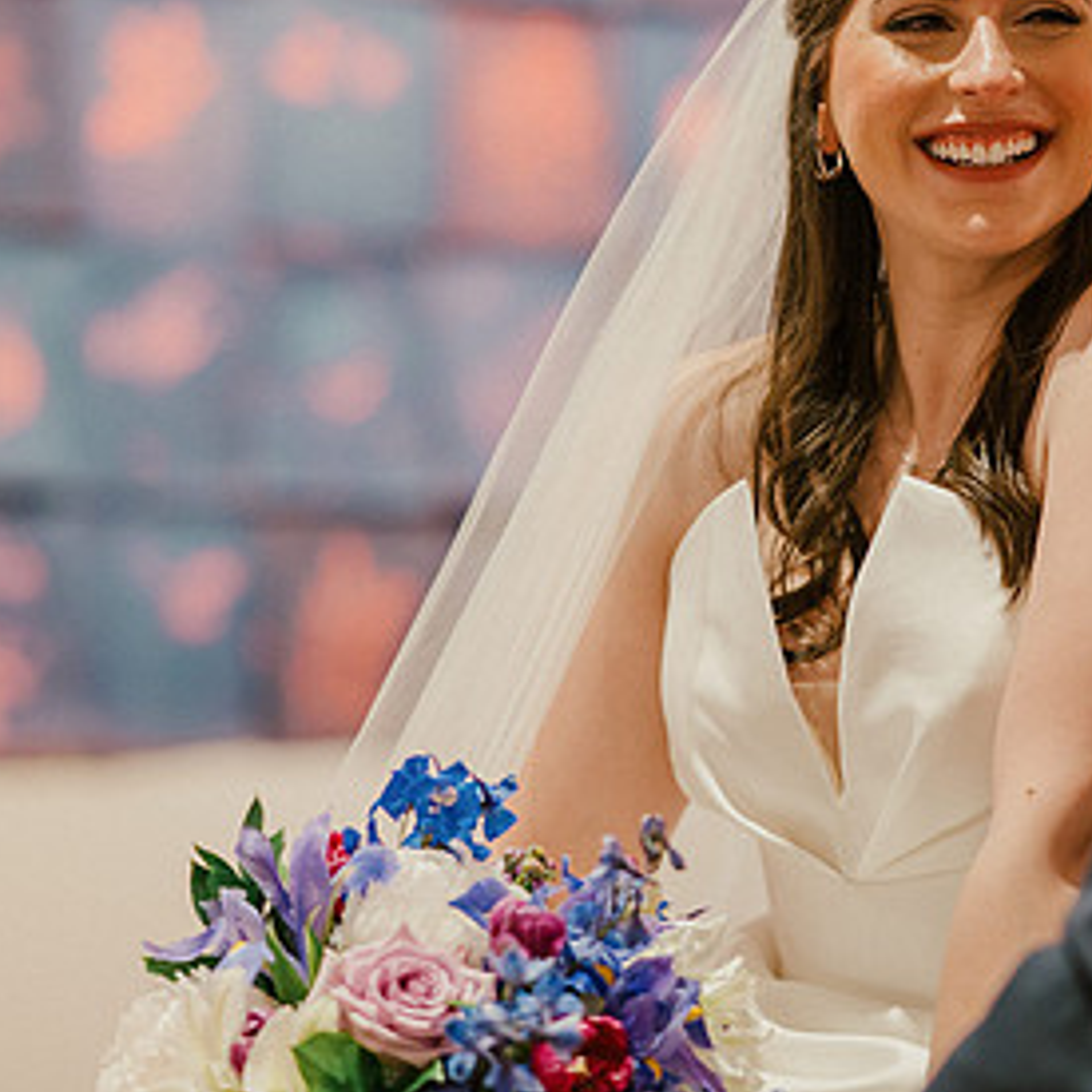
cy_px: 401
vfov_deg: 9.3
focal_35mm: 188
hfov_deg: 9.3
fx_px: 6710
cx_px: 739
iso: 800
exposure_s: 1/200
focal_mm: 105
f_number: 2
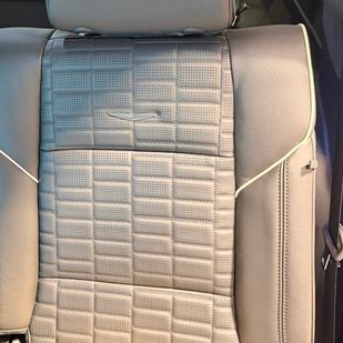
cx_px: 81
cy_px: 122
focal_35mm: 44
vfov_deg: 38.0
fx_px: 493
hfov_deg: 37.3
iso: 800
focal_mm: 6.76
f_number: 1.78
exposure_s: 1/49
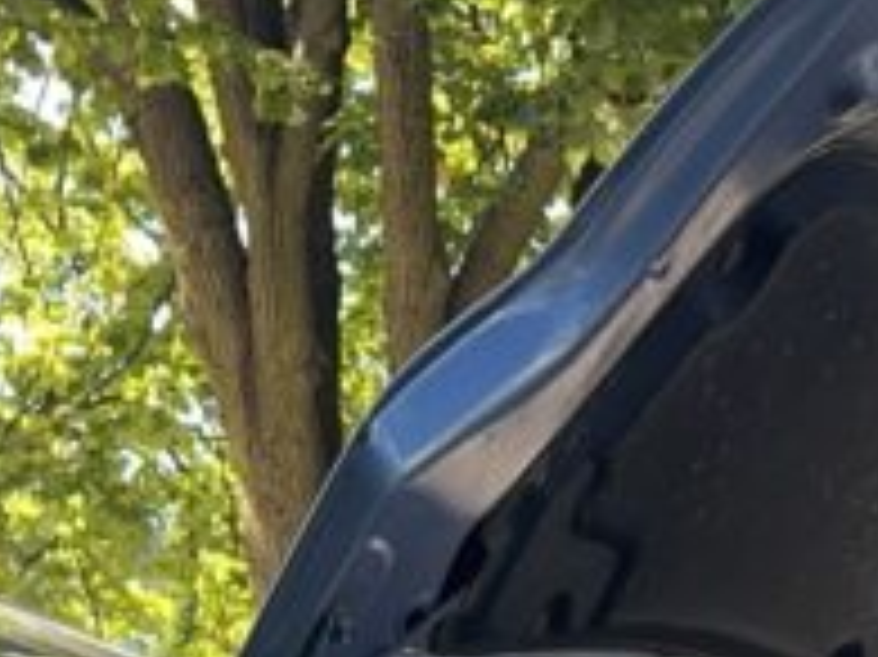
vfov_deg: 10.5
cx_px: 698
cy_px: 1436
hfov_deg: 15.6
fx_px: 3194
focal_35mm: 126
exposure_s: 1/235
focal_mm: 6.86
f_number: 1.78
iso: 64
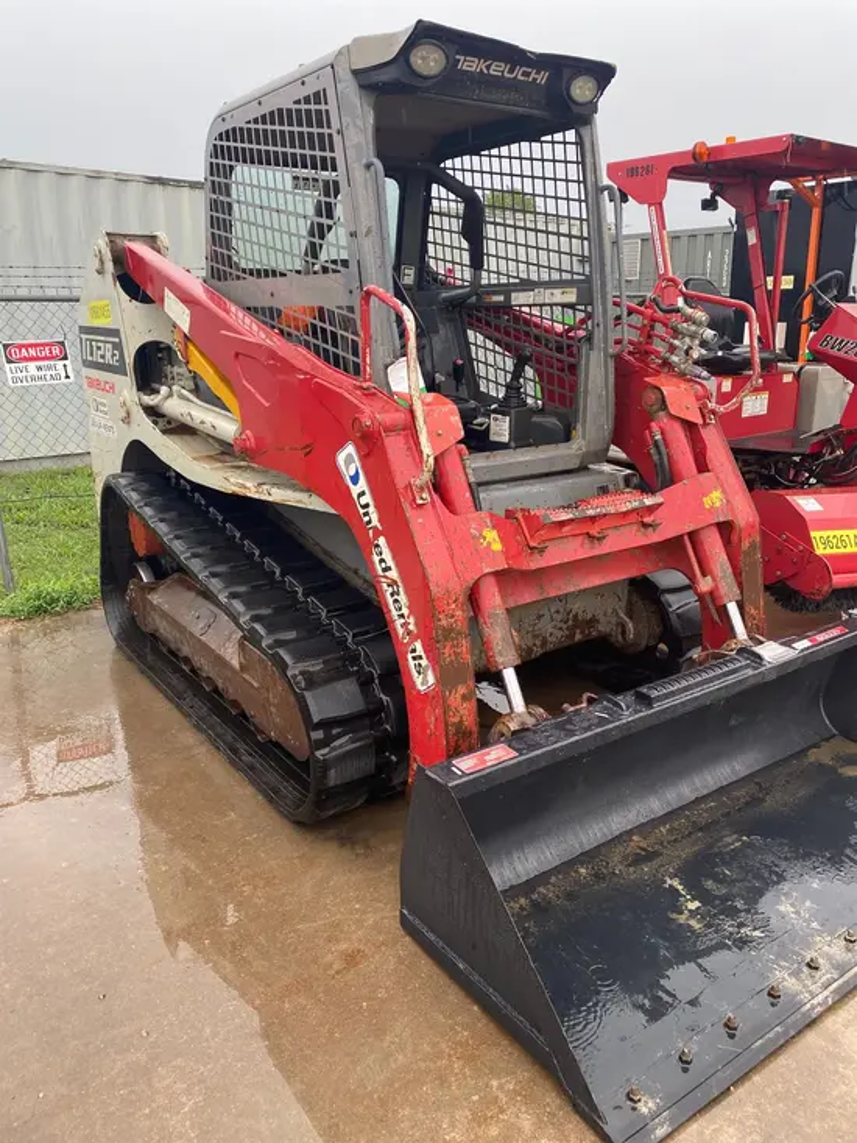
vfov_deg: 67.3
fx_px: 858
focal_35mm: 26
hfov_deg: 53.1
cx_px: 428
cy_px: 572
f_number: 1.8
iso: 80
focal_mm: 4.25
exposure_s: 1/121
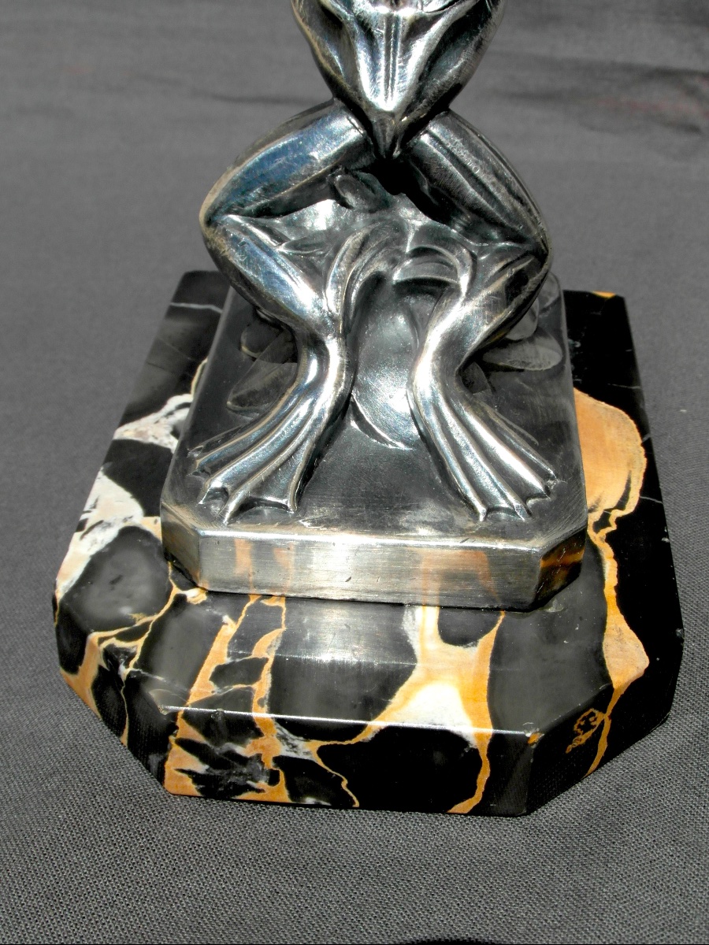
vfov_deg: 36.2
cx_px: 354
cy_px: 472
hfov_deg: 27.5
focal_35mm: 53
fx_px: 1447
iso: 80
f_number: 6
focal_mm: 8.7
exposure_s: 1/350
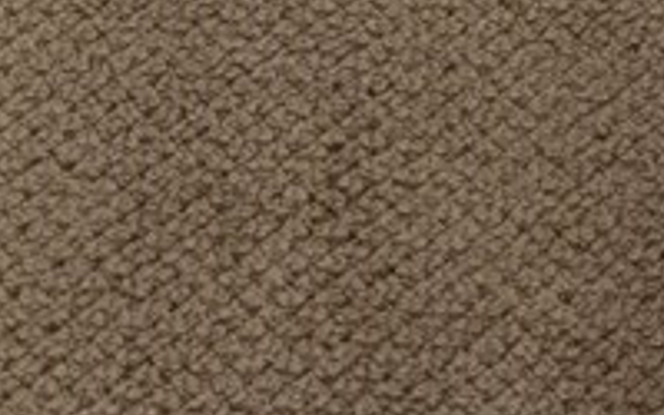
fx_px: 4524
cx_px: 153
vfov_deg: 3.9
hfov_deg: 8.4
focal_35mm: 250
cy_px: -2463
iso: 250
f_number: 1.7
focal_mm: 6.3
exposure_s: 1/120
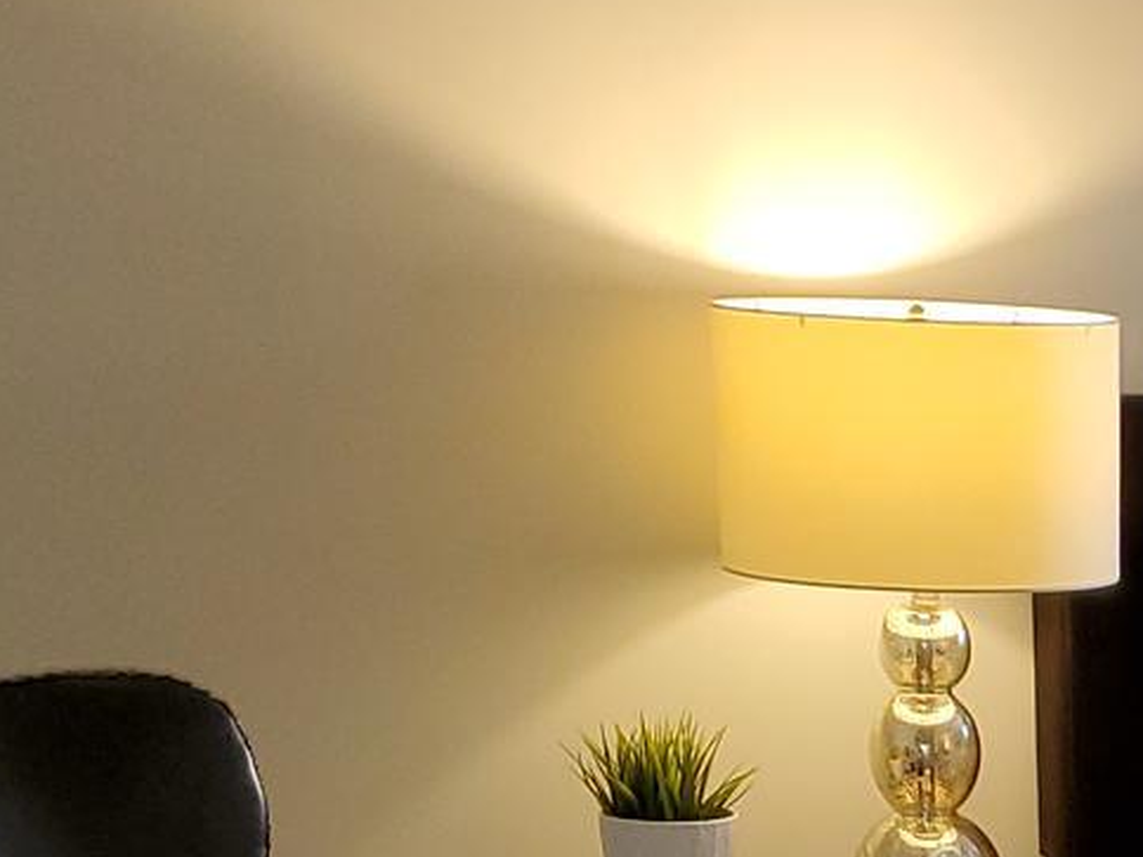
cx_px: 1903
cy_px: 1216
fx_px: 3632
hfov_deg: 15.8
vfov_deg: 12.9
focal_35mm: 110
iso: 100
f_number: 1.5
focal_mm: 4.3
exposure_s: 1/60
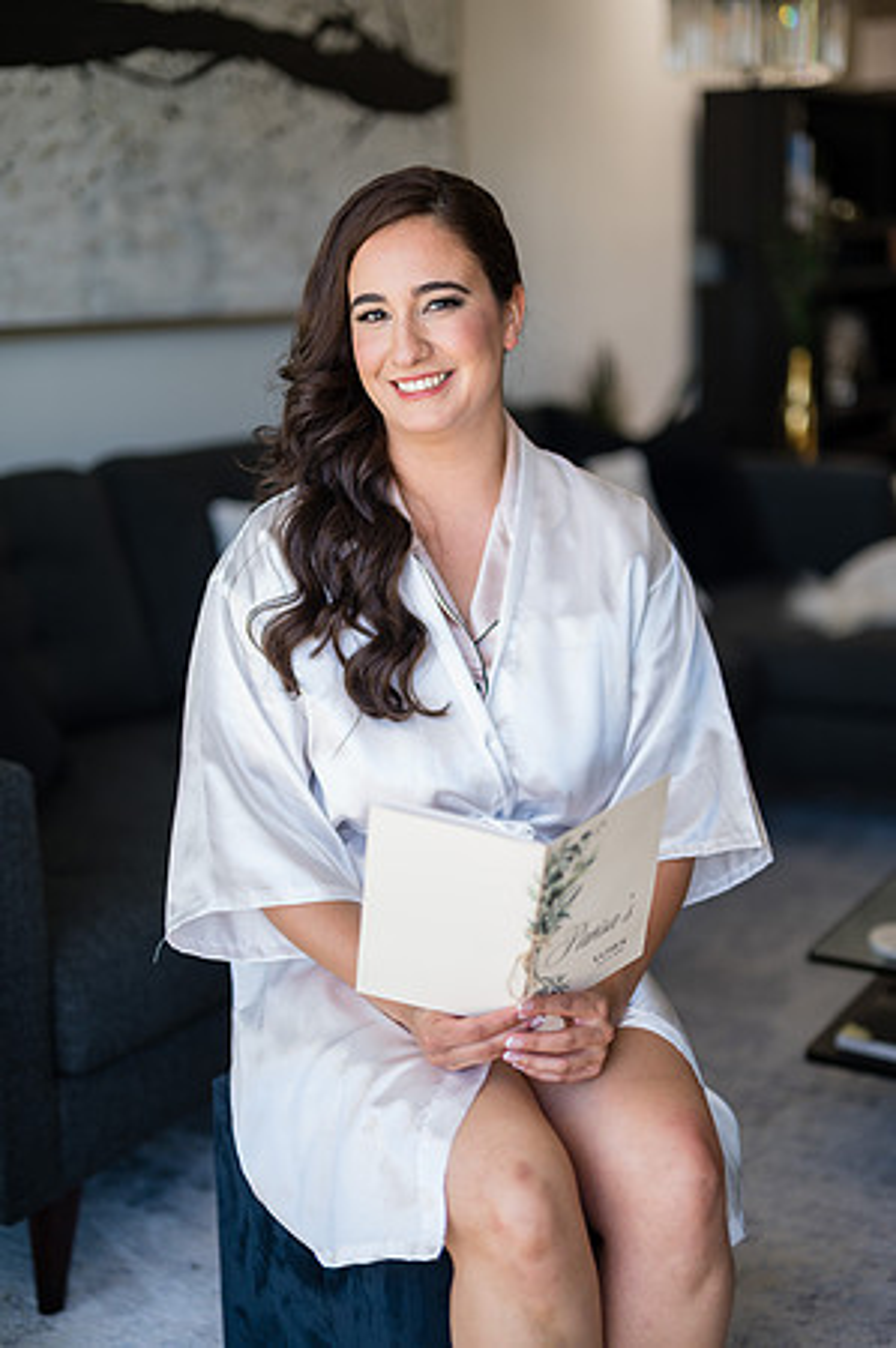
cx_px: 448
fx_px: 1871
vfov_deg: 39.6
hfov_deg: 26.9
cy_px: 674
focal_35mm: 50
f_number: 1.2
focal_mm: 50
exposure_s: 1/1250
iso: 200
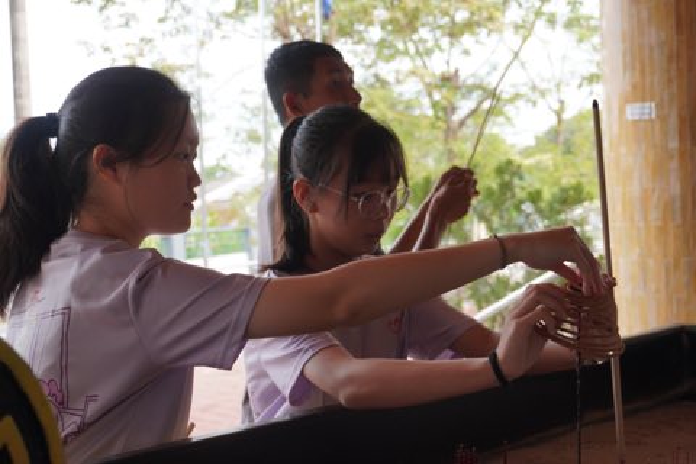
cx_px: 348
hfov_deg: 35.9
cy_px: 232
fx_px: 1073
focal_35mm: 56
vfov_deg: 24.4
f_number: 5.6
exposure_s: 1/60
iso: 125
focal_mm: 37
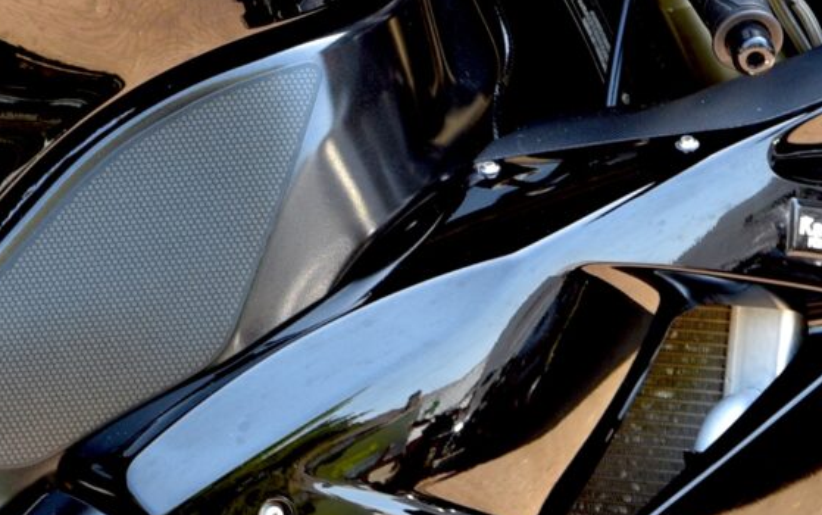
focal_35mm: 280
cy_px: 585
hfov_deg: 7.4
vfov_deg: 4.7
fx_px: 6276
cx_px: -306
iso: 100
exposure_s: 1/60
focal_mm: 60
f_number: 3.2
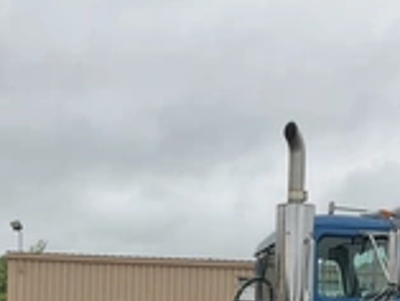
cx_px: 224
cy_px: 349
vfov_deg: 19.0
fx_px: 856
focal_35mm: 74
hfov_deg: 26.3
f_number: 1.8
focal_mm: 3
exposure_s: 1/709
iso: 25
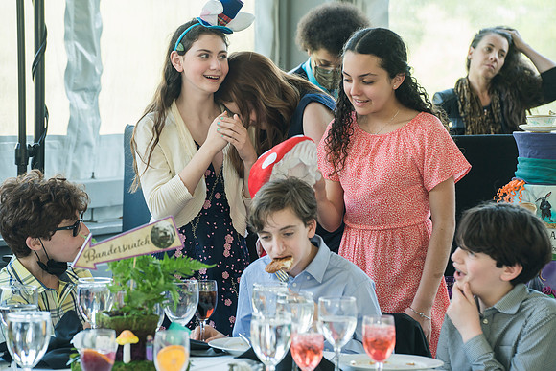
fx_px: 2178
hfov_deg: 14.5
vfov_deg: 9.7
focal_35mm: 141
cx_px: 278
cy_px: 186
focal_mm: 141
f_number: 5.6
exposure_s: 1/160
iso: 800
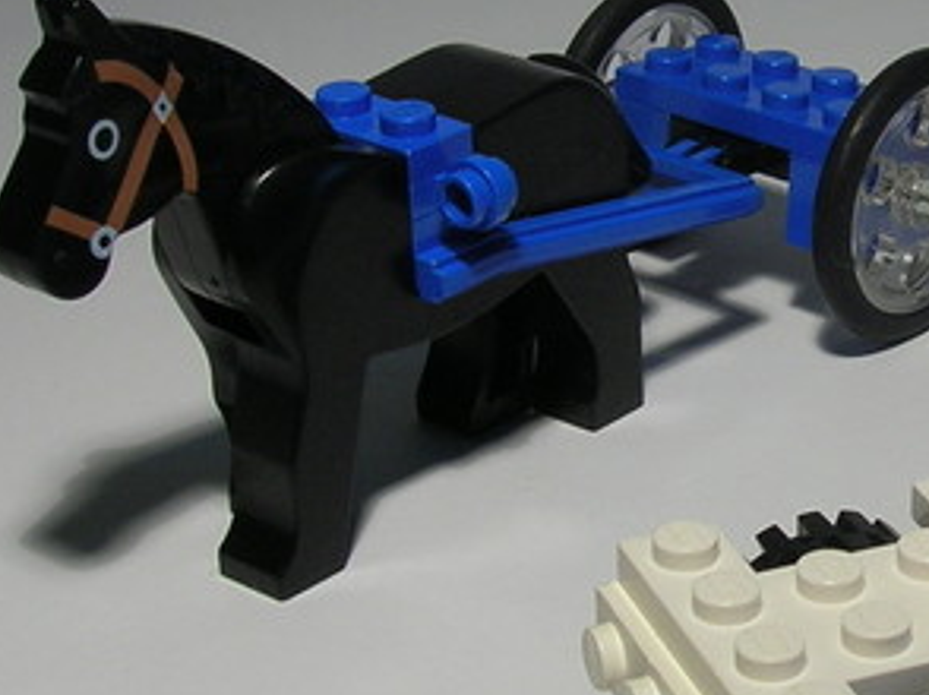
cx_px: 995
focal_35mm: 104
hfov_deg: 18.3
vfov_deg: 14.2
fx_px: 2789
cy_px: 324
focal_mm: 5.7
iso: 50
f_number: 4.9
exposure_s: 1/20.5
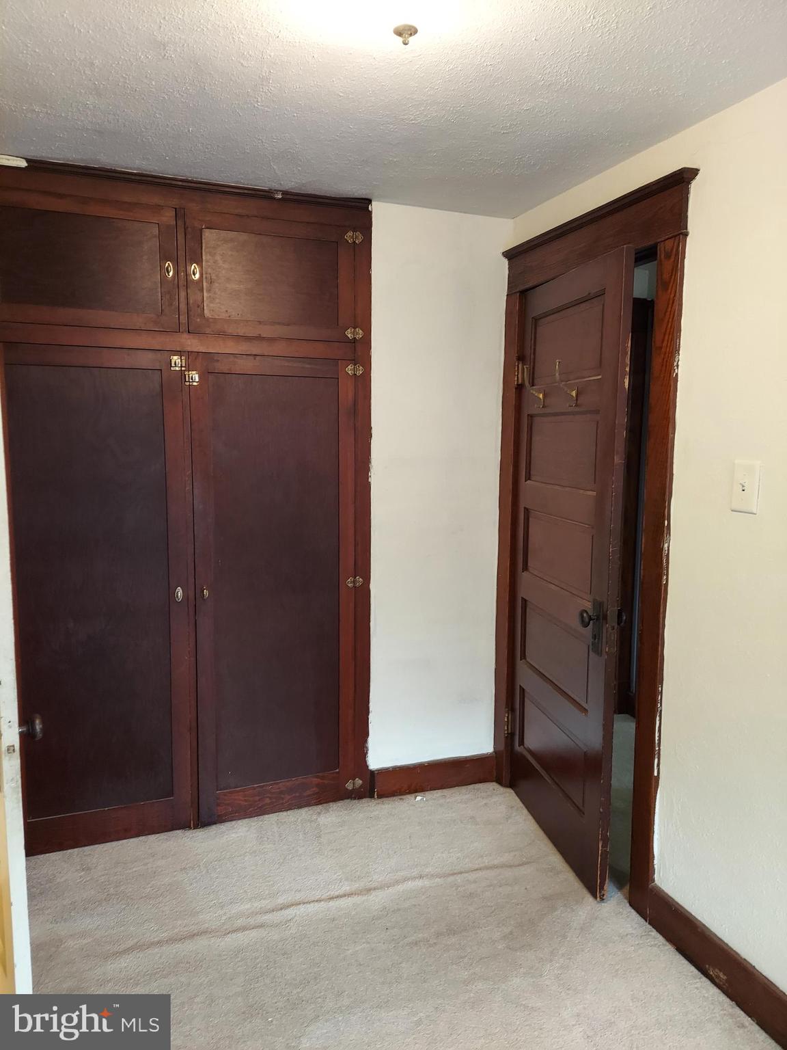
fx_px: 728
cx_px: 394
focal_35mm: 24
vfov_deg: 71.6
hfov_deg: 56.8
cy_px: 525
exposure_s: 1/33
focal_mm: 5.23
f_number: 1.8
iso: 320
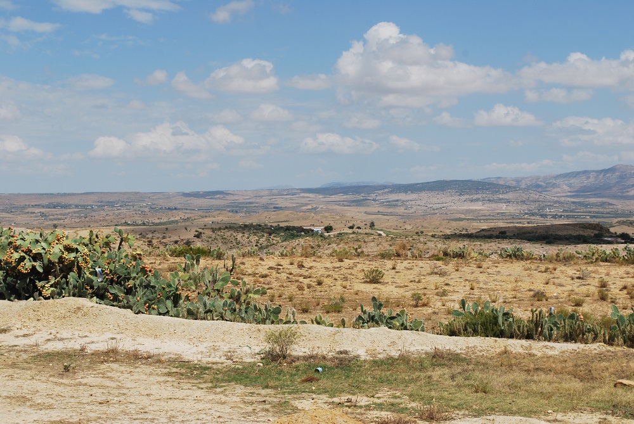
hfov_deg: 33.4
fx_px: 1058
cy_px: 212
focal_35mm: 60
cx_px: 317
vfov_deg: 22.7
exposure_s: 1/320
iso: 100
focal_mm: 40
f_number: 9
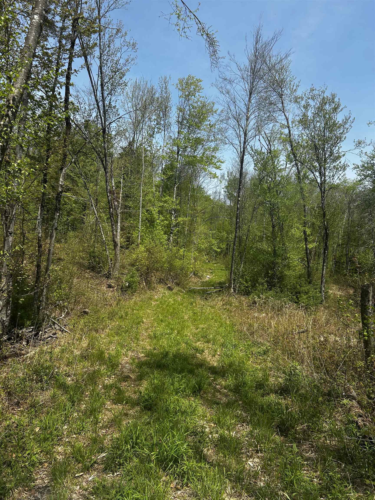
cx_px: 188
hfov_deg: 53.1
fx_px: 376
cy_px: 250
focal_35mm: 26
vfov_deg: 67.3
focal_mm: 5.7
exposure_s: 1/2404
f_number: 1.5
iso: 50
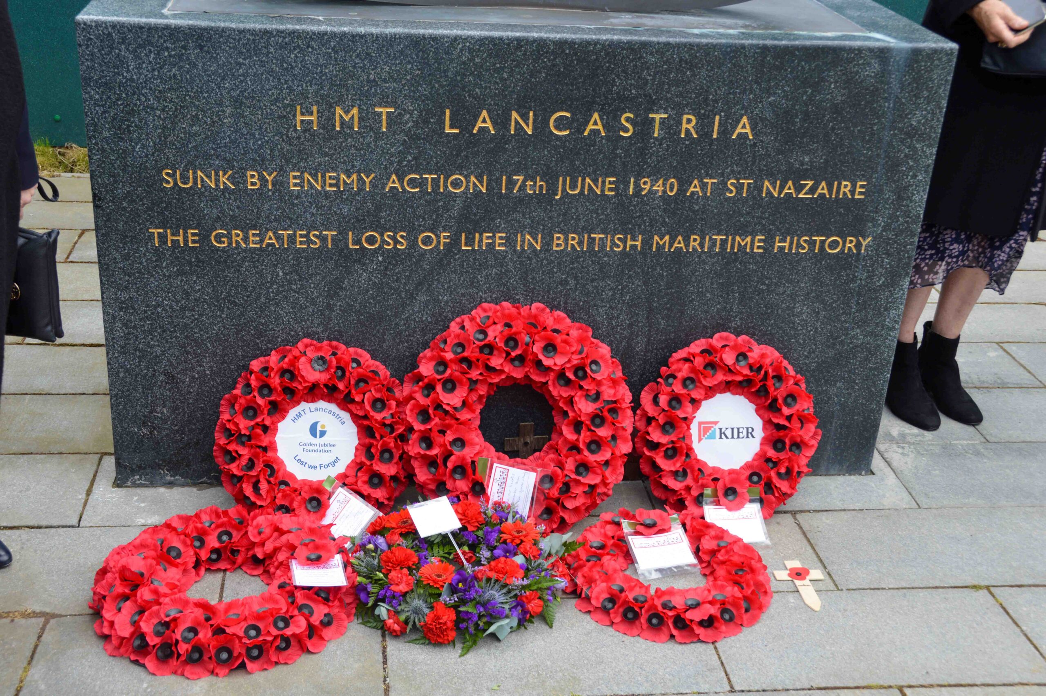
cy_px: 348
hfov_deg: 46.4
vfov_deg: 31.8
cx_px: 523
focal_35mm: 42
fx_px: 1219
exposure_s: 1/125
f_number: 5.6
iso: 125
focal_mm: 28
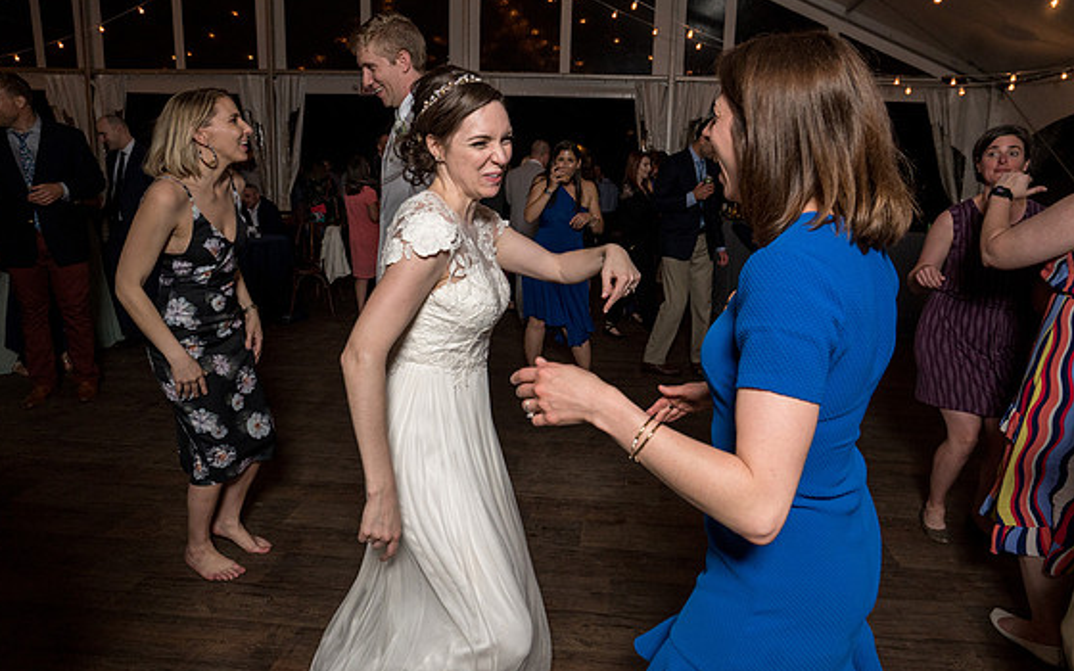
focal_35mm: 23
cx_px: 566
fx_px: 673
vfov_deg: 52.9
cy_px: 301
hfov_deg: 77.1
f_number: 5.6
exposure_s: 1/200
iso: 2000
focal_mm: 19
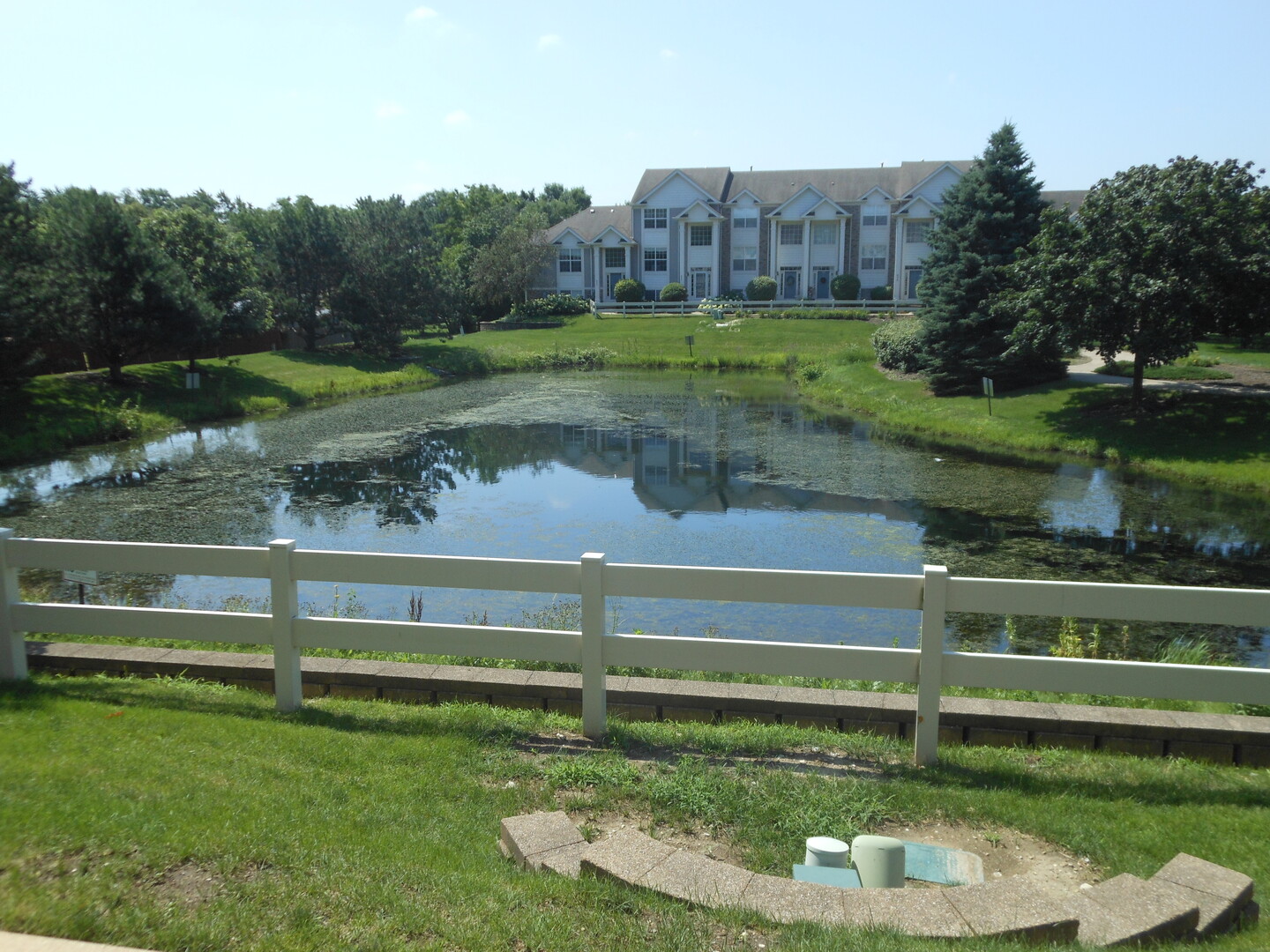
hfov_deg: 61.7
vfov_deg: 48.2
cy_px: 476
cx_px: 635
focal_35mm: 29
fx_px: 1064
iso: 80
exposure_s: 1/800
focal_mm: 5.2
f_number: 3.3
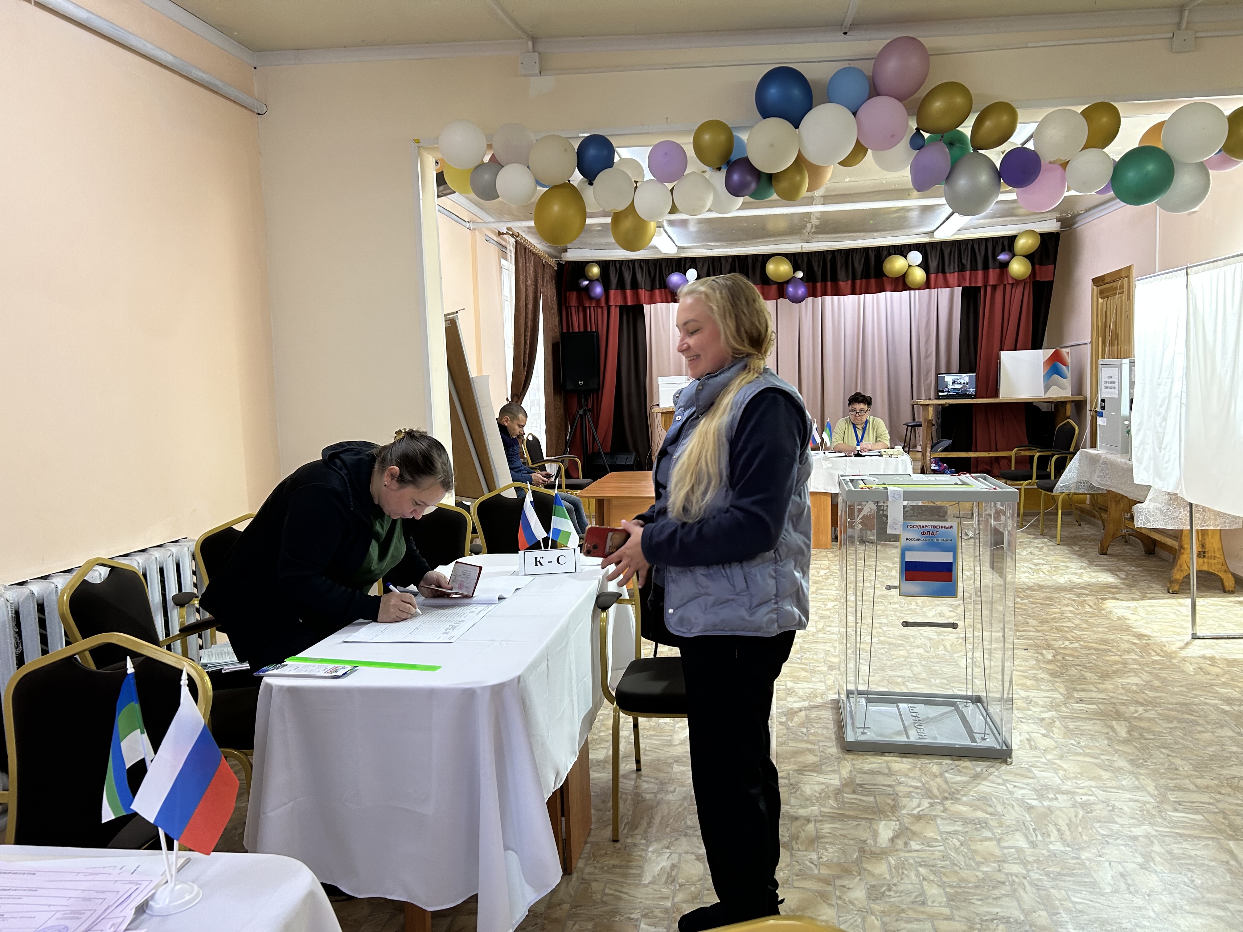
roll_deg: +2.3
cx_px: 622
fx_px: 934
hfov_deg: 67.3
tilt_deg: -5.8
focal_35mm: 26
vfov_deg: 53.1
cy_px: 466
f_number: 1.5
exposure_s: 1/50
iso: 125
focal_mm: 5.7
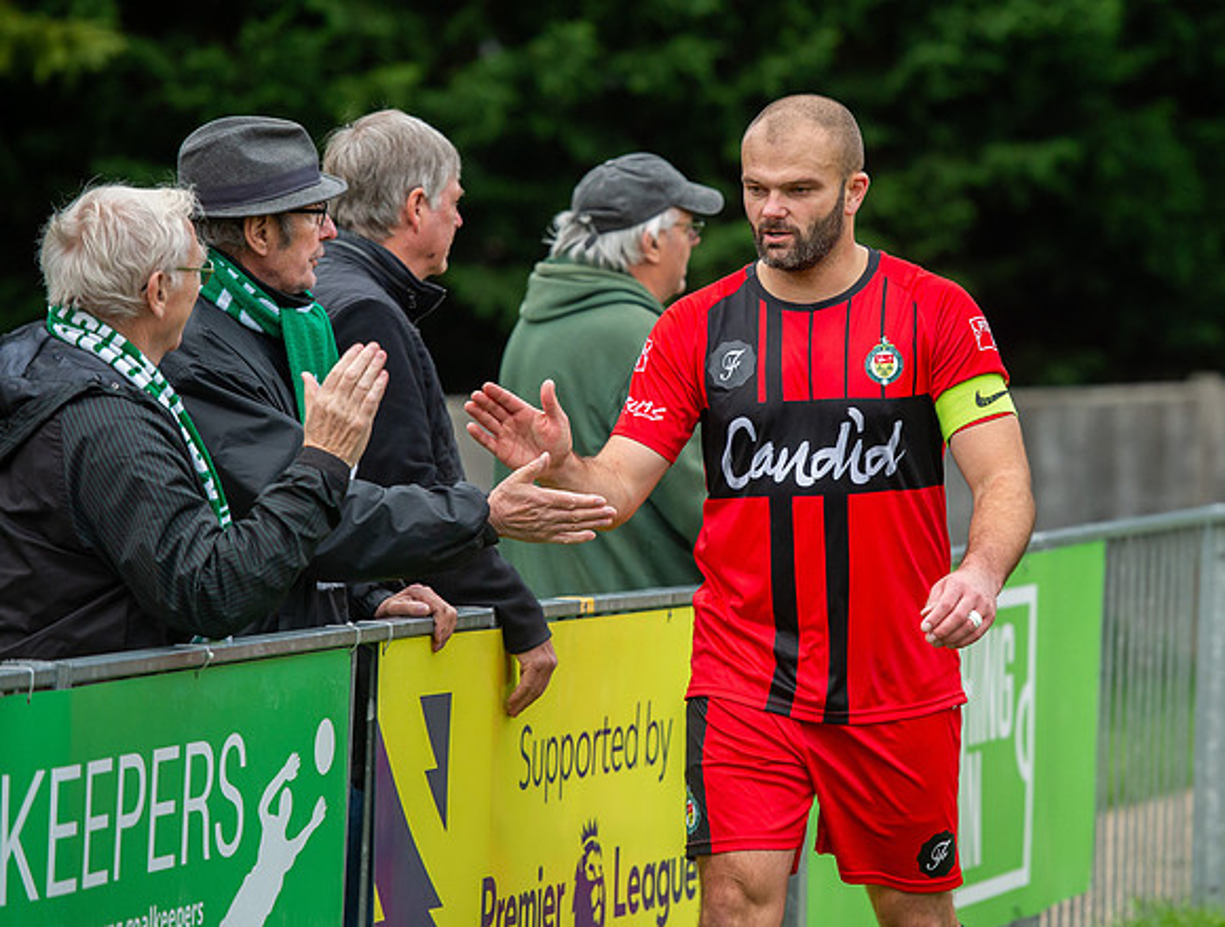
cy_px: 383
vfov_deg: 6.7
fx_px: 7938
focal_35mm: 224
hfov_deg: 8.8
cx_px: 817
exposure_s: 1/1000
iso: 1600
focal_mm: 175
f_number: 4
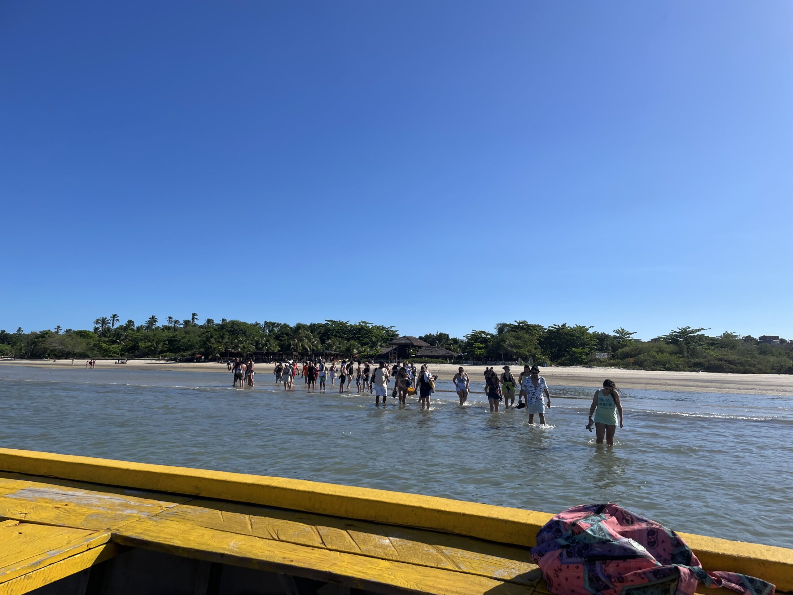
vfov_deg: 53.1
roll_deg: -2.0
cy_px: 298
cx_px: 396
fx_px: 596
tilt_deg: +5.6
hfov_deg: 67.3
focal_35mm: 26
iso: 32
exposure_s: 1/4651
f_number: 1.6
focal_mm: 4.2
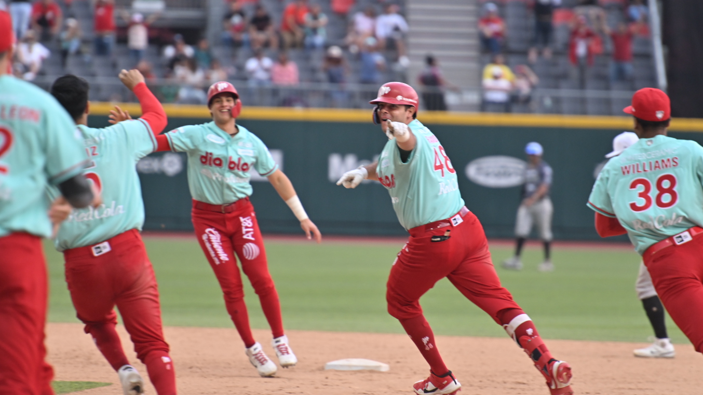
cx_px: 356
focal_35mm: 351
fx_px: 6542
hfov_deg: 6.2
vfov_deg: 3.5
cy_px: 193
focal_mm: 280
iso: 800
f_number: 4
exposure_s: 1/800
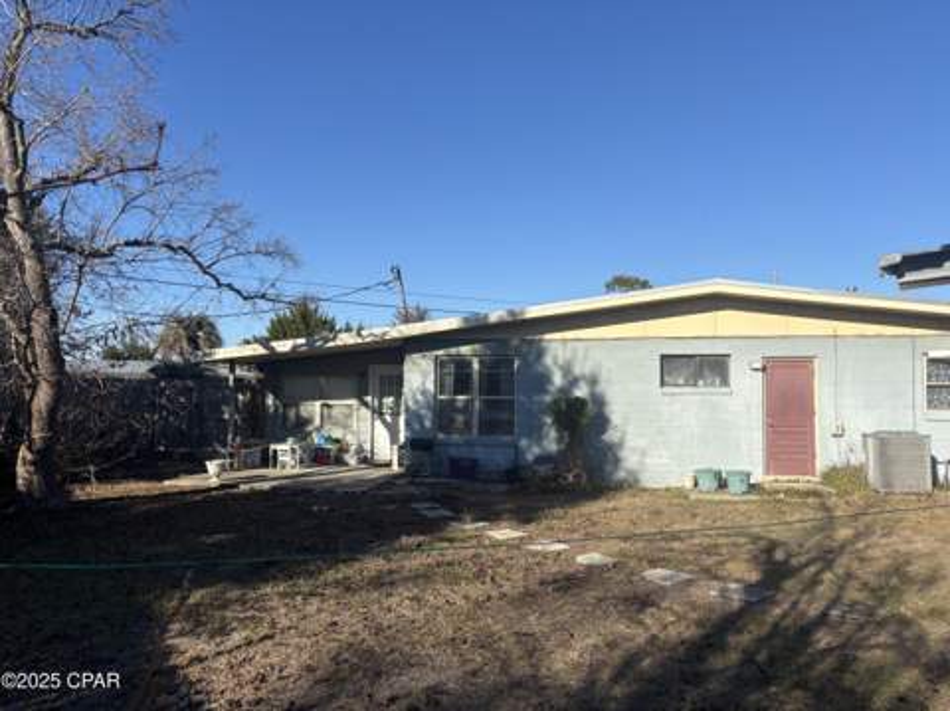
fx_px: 713
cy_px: 356
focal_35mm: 26
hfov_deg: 67.4
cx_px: 475
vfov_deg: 53.0
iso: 50
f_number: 1.6
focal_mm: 5.96
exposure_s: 1/3937
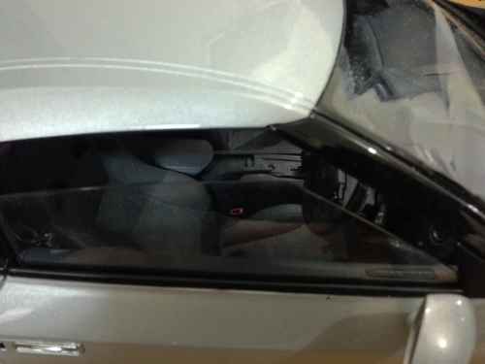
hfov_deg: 55.4
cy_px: 182
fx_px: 462
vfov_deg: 42.9
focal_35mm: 33
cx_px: 242
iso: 800
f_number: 2.4
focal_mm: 4.12
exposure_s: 1/15
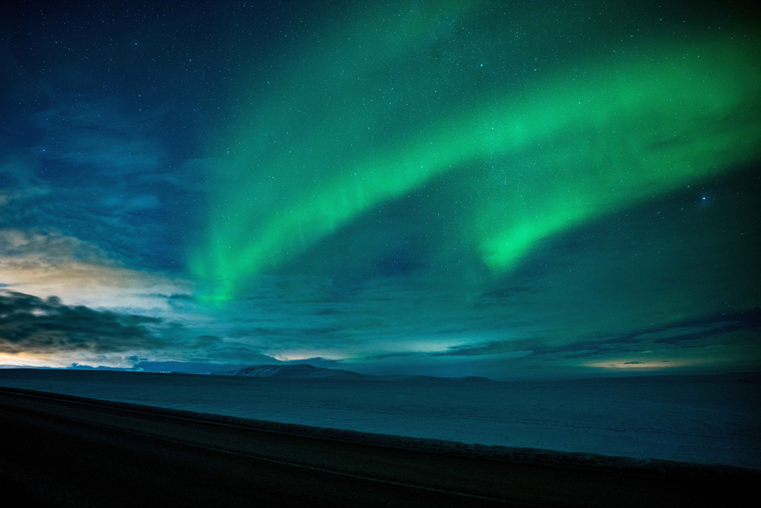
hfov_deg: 73.7
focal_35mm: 24
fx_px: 507
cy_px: 254
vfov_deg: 53.1
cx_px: 380
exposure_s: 13
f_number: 2.8
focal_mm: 24
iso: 800
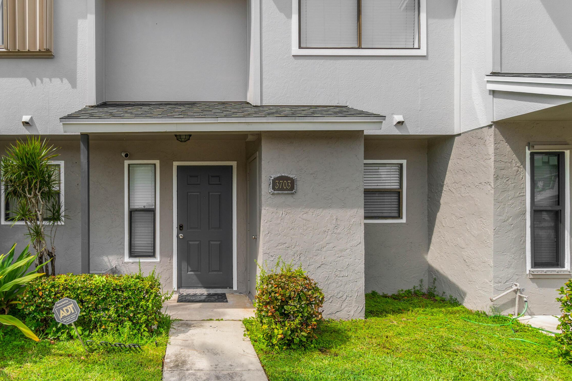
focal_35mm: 20
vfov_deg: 61.9
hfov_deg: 82.1
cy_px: 204
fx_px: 318
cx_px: 208
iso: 160
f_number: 8
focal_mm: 10
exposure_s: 1/160
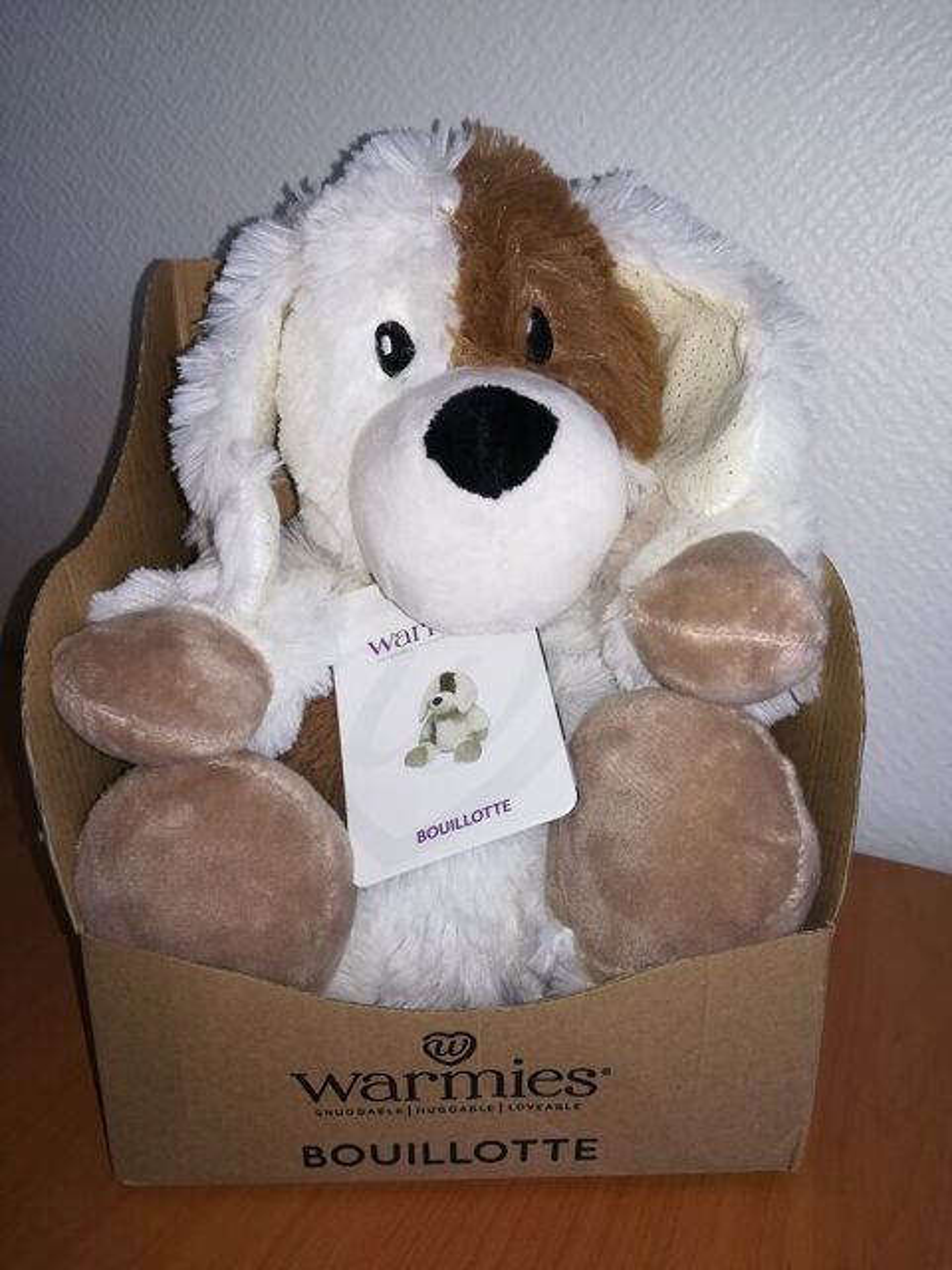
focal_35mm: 26
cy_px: 635
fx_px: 953
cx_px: 476
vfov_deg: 67.3
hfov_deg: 53.1
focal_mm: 3.83
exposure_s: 1/50
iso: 64
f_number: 2.2
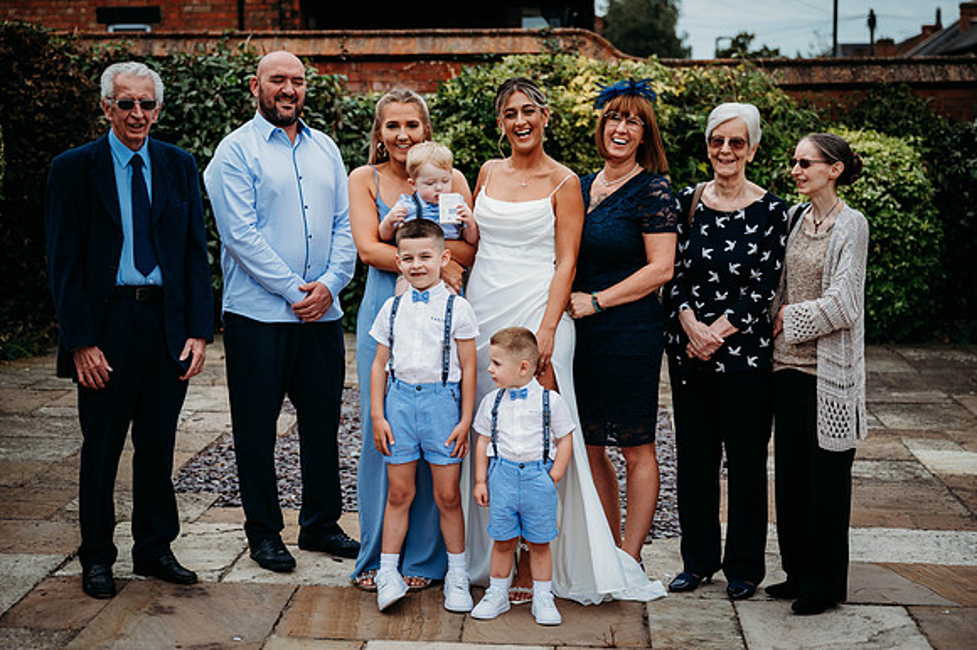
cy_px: 310
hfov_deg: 33.6
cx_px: 511
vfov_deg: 22.8
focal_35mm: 60
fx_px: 1616
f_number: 2.8
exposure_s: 1/500
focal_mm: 57
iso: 100
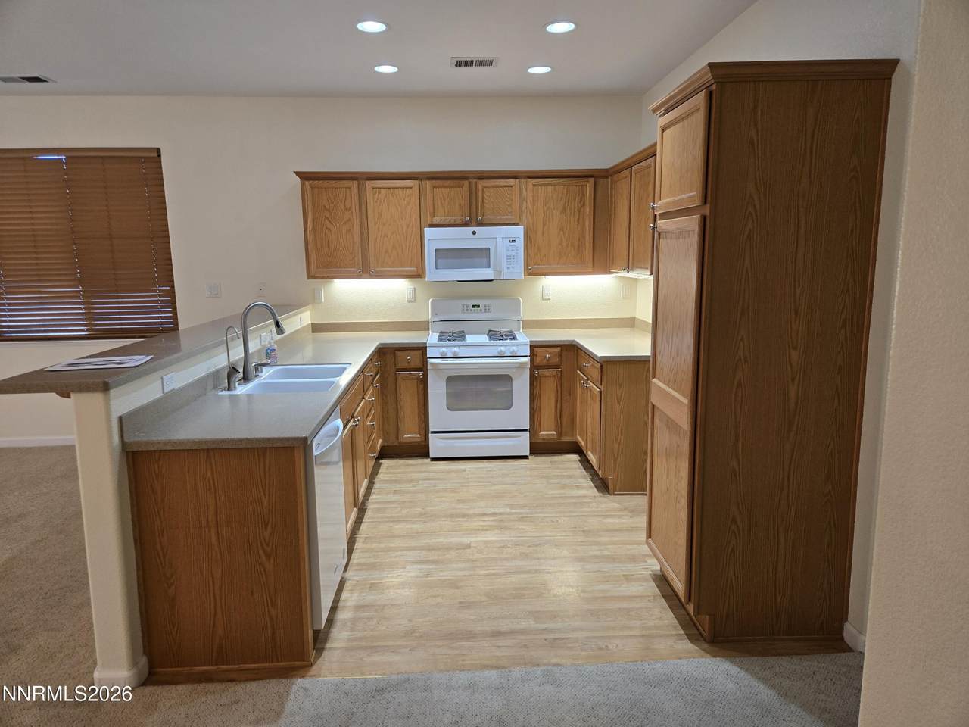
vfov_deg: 58.9
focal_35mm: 23
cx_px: 484
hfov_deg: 73.9
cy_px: 364
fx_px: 644
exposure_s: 1/120
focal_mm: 5.4
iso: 100
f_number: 1.8
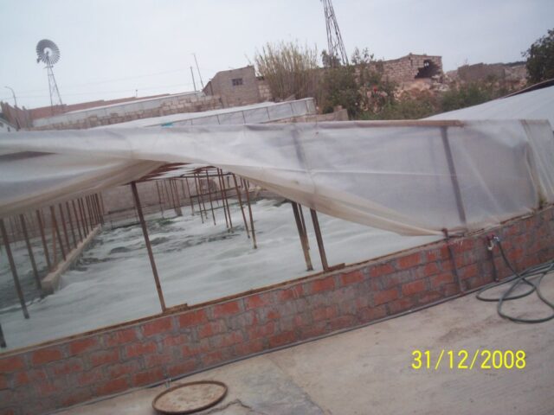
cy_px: 208
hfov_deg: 51.4
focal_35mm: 36
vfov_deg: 39.7
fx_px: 576
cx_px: 277
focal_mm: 5.9
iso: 100
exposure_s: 1/1155
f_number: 4.5
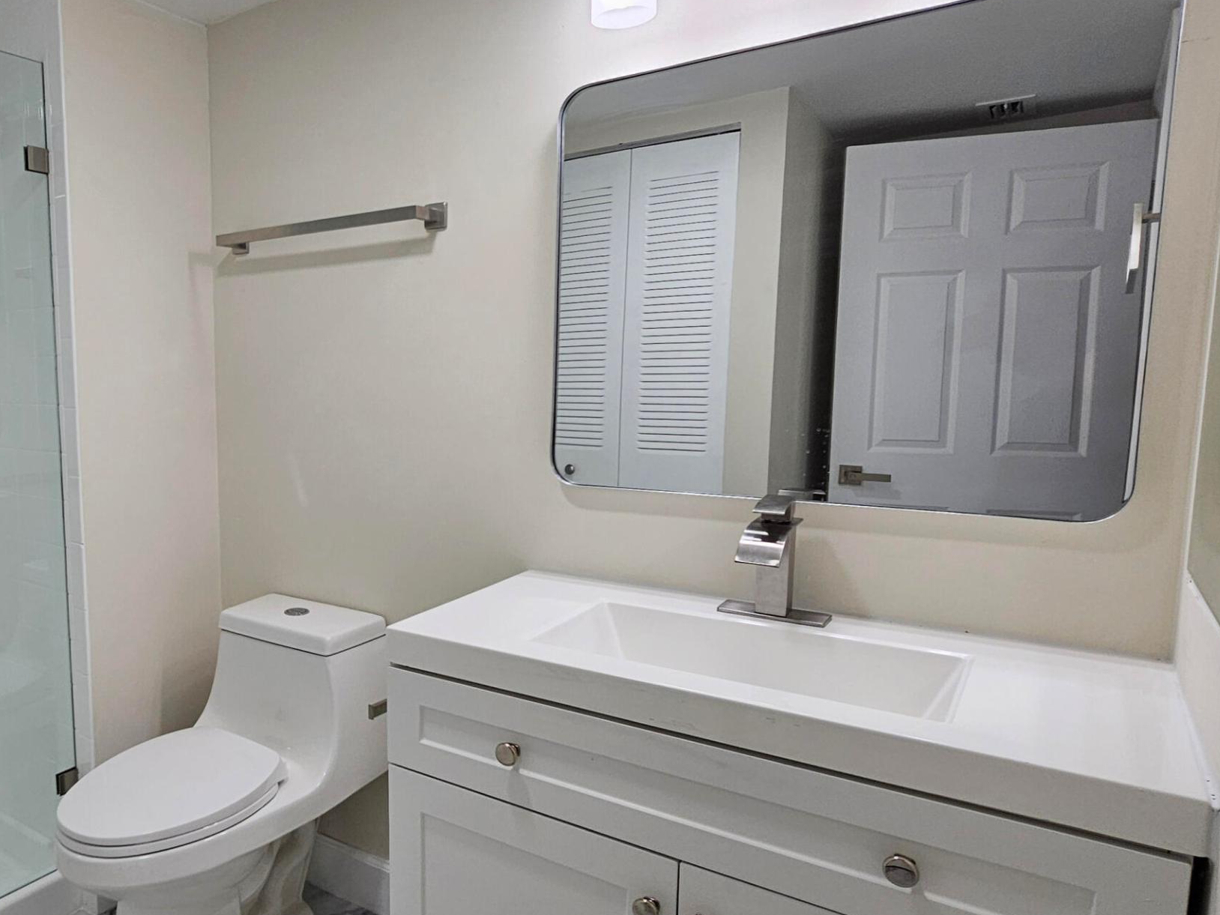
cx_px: 317
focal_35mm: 23
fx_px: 811
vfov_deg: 58.8
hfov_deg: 69.4
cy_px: 489
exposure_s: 1/60
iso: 50
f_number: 2.2
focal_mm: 2.2
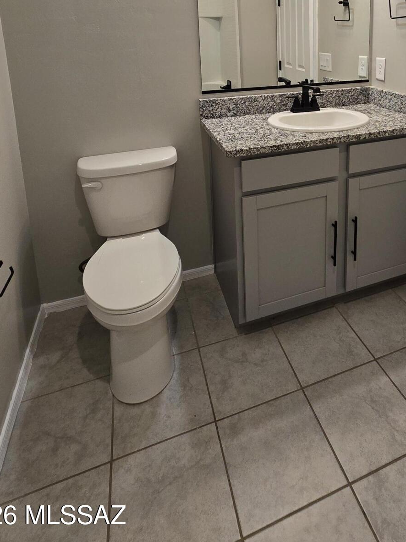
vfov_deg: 68.1
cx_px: 282
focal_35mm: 22
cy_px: 99
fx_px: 344
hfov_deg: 59.1
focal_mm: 2.2
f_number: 2.2
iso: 64
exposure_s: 1/60
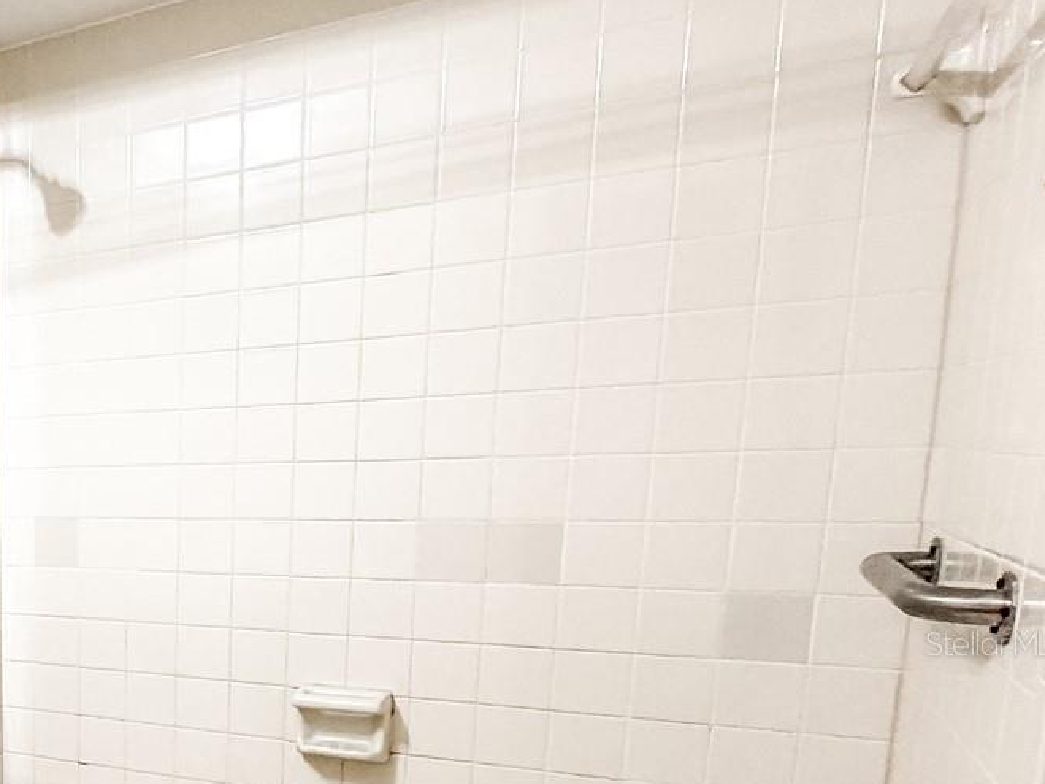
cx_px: -193
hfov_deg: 39.7
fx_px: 1026
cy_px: 643
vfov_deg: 39.9
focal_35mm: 34
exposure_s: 1/120
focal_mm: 2.22
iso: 320
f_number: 2.2
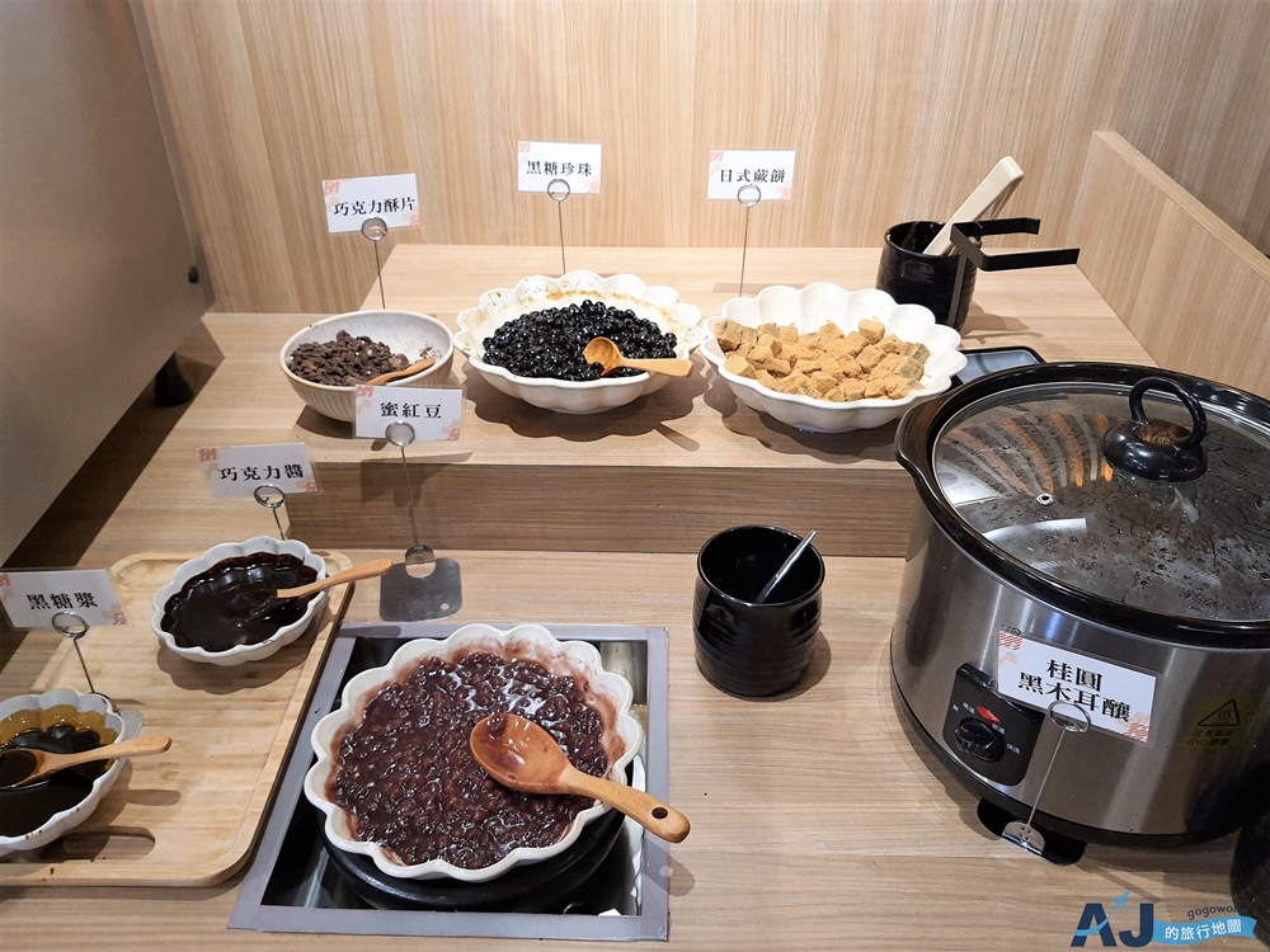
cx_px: 635
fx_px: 954
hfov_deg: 67.3
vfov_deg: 53.1
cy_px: 476
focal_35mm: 26
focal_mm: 4.32
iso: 250
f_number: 1.7
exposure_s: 1/60
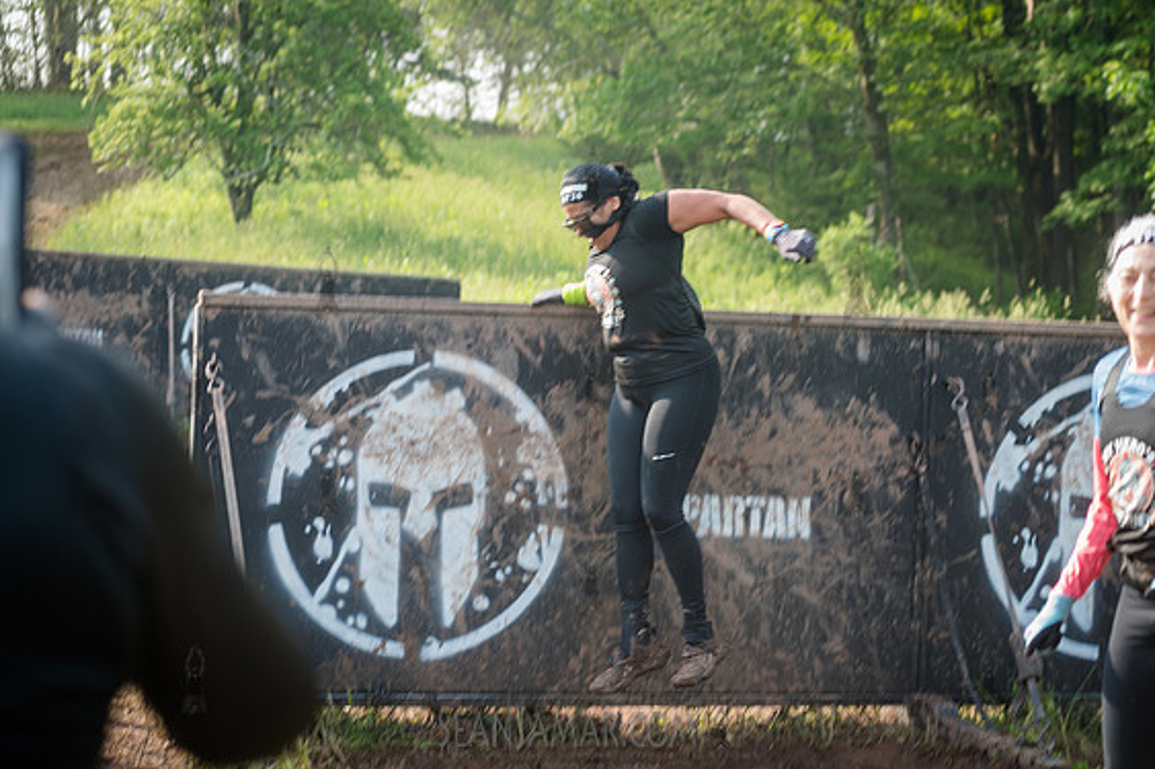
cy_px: 380
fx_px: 2662
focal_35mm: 83
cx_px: 591
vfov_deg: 16.4
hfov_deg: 24.5
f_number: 4.5
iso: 250
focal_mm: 80
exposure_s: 1/250
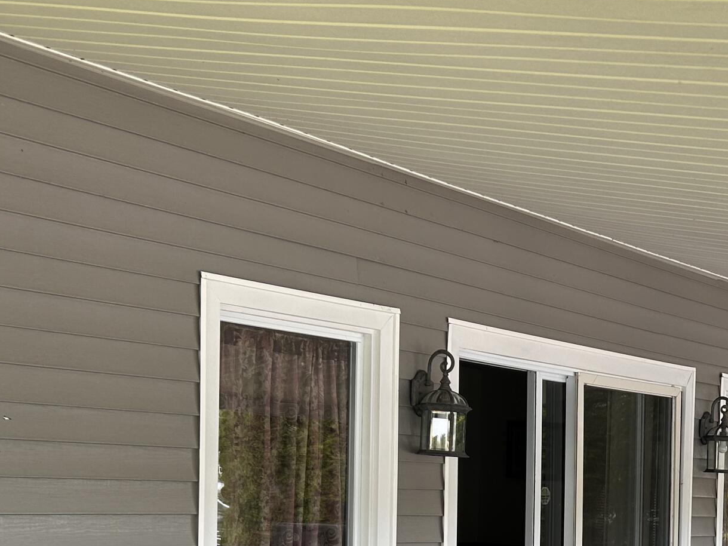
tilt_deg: -3.3
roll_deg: -2.1
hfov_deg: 28.8
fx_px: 1346
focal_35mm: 64
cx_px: 681
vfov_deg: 21.9
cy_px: 568
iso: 40
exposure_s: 1/170
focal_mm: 5.7
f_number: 1.5
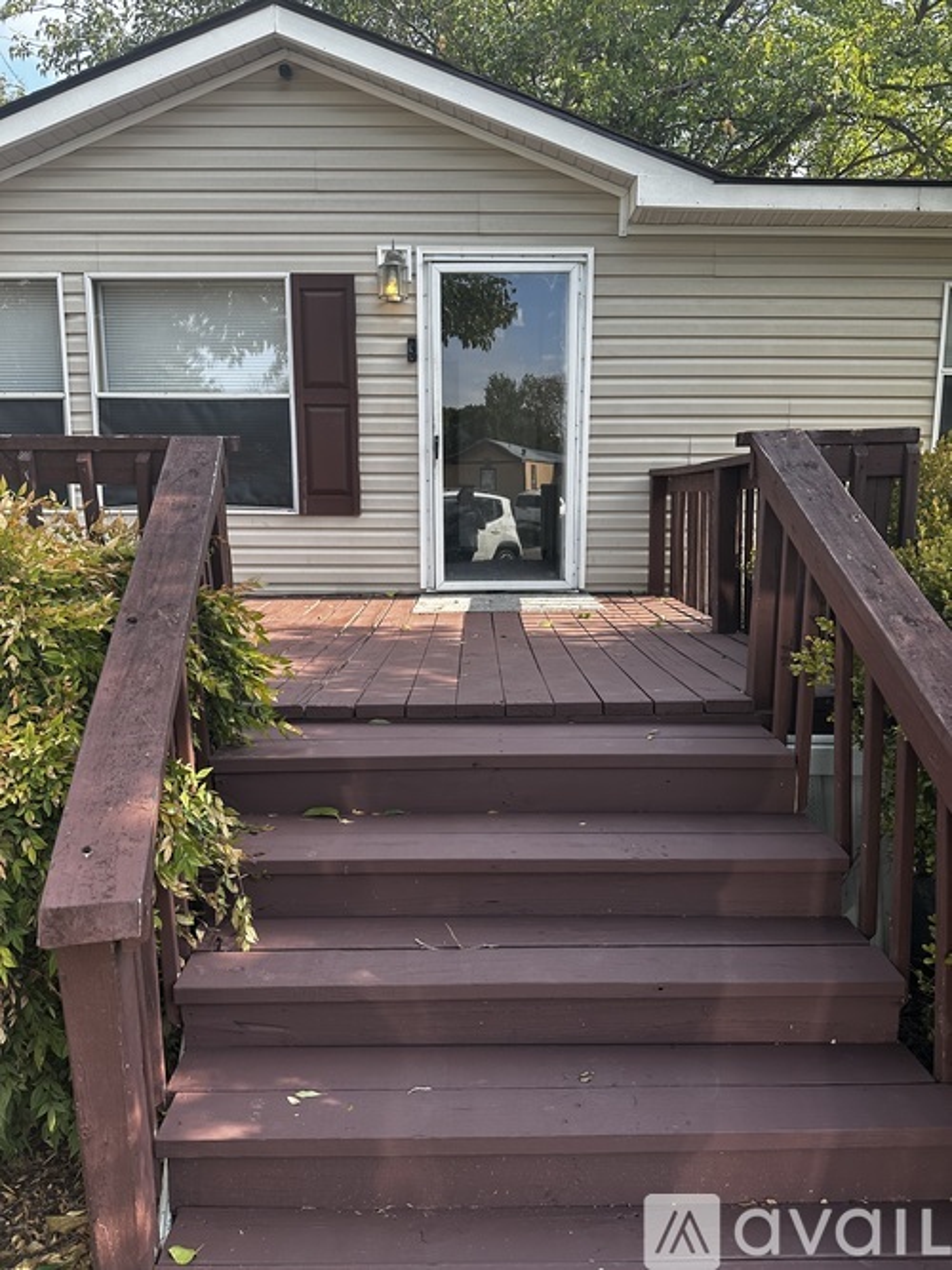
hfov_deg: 56.8
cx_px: 476
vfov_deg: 71.6
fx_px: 880
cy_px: 635
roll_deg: +0.4
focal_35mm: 24
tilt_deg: -8.2
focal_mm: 6.86
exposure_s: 1/734
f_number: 1.78
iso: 80
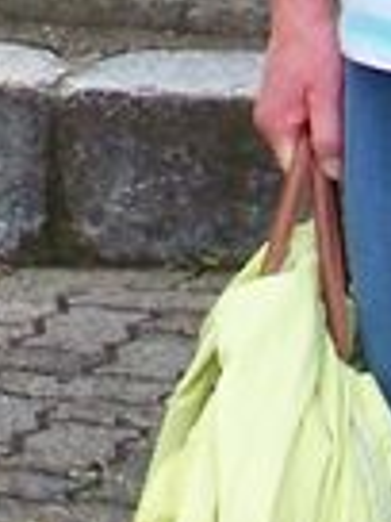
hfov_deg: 3.7
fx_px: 6054
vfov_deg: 4.9
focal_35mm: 402
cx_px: -473
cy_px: -203
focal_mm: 7.6
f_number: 2.8
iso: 64
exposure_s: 1/400
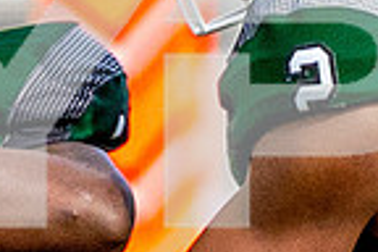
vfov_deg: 0.5
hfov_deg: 0.8
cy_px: 491
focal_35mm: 2736
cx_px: 191
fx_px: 28726
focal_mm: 200
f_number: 2.8
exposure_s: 1/2000
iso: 400
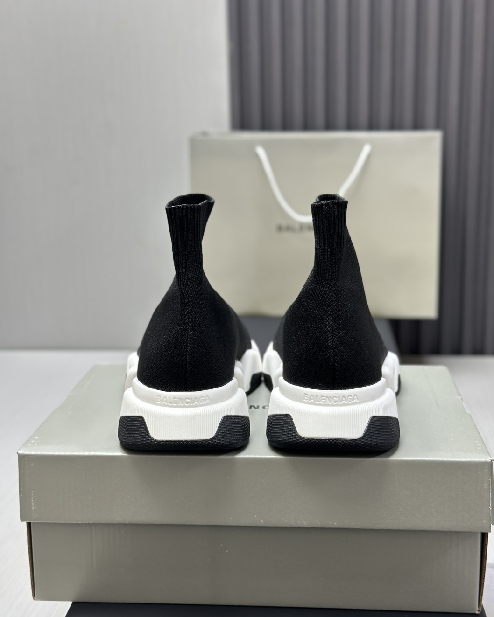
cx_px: 246
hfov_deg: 29.7
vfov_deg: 36.7
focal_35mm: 51
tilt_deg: -12.5
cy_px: 321
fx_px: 932
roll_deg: +1.2
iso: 125
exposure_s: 1/50
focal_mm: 6.86
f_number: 1.78
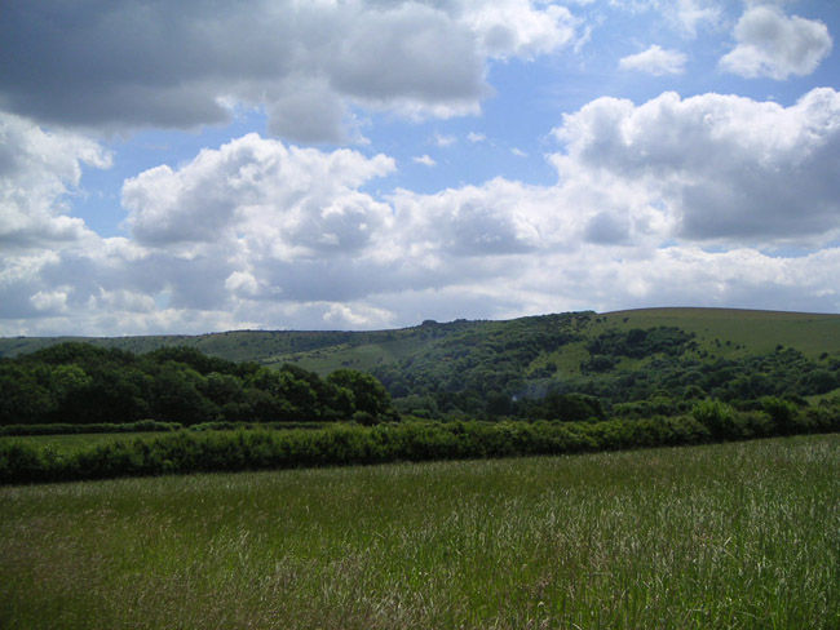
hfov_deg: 33.8
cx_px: 420
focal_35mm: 57
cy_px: 315
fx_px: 1384
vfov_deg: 25.7
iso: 50
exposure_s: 1/350
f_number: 6.7
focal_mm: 8.9
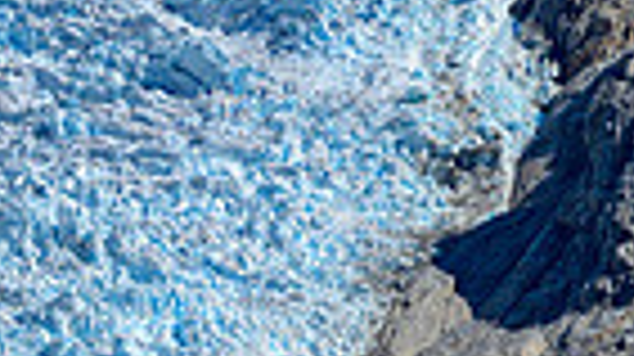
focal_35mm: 327
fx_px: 5492
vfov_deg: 3.7
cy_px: 581
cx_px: -480
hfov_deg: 6.5
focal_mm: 70
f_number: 11
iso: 90
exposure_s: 1/100
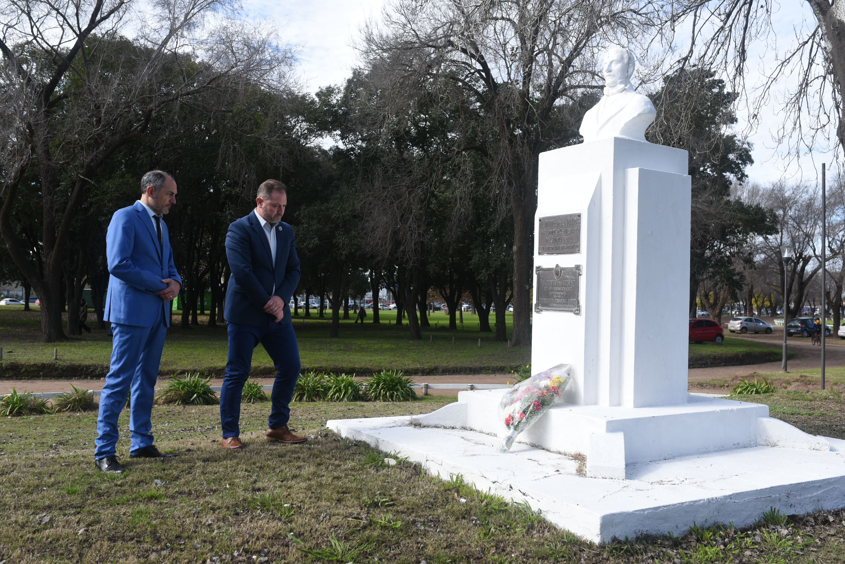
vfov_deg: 37.9
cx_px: 422
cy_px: 282
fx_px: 822
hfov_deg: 54.4
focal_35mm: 35
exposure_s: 1/640
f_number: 5.6
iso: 200
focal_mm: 35
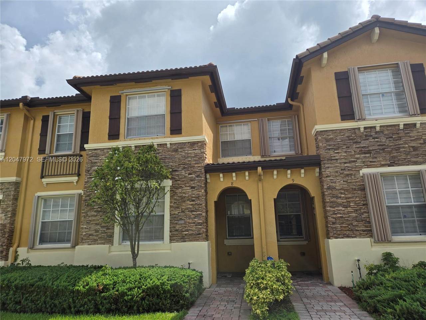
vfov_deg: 58.9
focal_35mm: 23
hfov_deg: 73.9
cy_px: 160
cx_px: 213
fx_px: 283
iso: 25
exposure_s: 1/2321
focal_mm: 5.4
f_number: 1.8
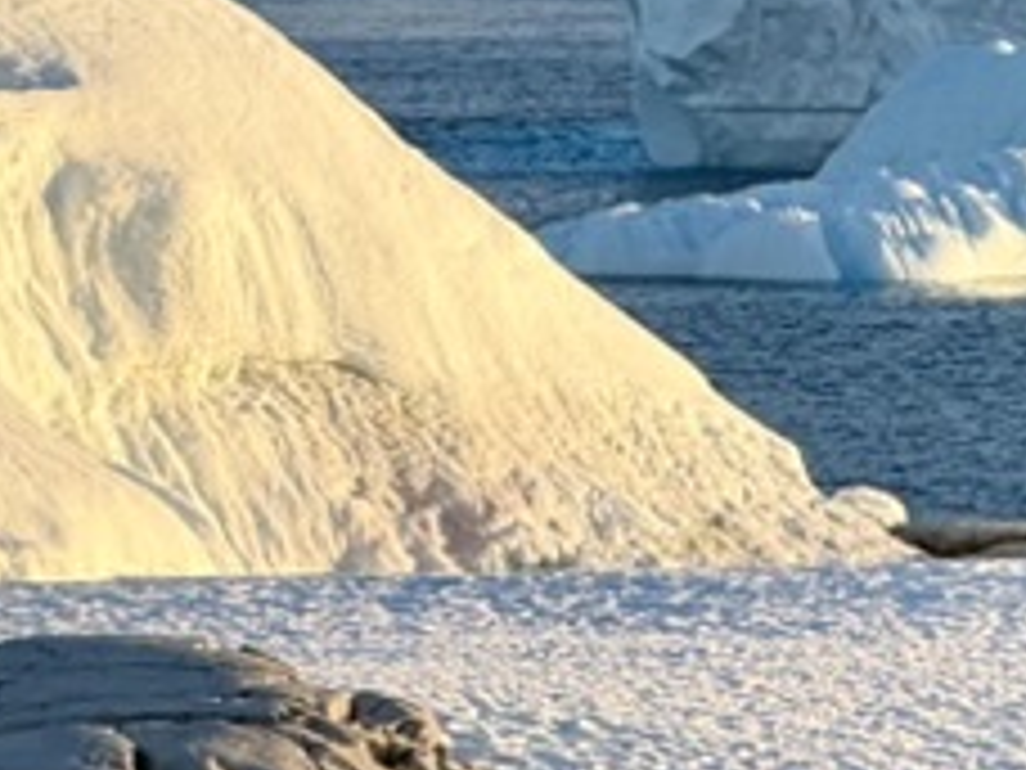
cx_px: 1408
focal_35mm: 538
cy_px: 90
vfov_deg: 2.8
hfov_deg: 3.7
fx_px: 15946
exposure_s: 1/632
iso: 50
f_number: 2.8
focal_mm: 15.66
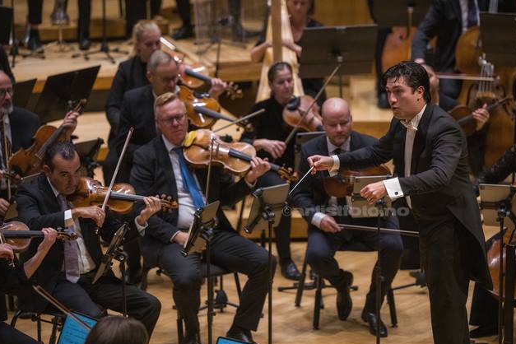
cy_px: 151
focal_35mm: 155
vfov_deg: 8.9
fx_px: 2221
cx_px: 288
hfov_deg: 13.2
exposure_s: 1/500
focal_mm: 135
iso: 2000
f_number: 2.8
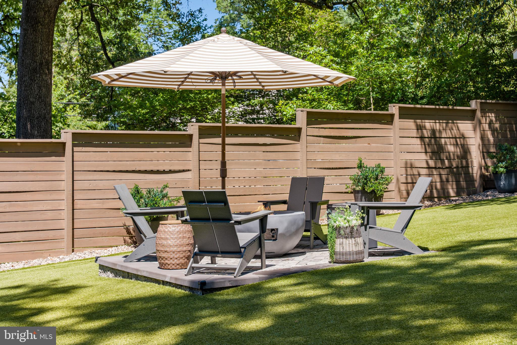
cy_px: 172
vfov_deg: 23.6
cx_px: 258
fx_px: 826
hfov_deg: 34.8
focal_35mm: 58
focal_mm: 57.5
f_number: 6.3
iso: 125
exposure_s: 1/160
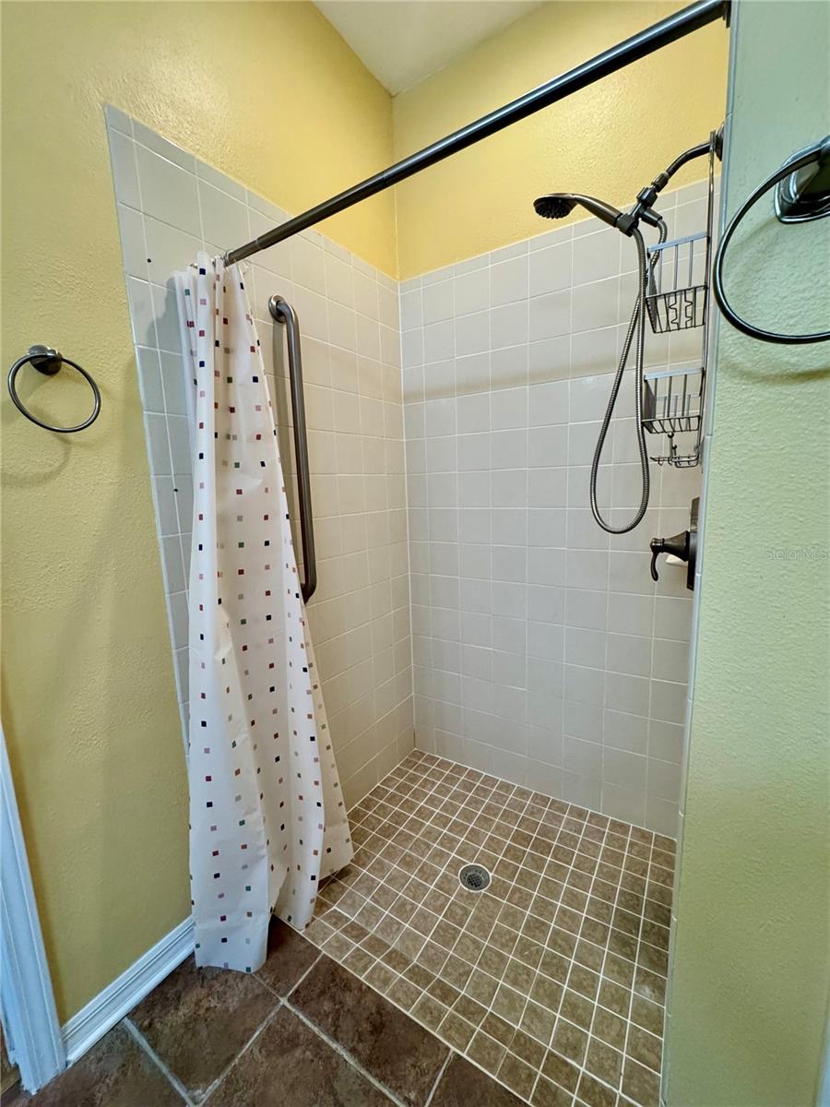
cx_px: 415
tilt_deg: -9.4
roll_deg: +2.0
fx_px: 448
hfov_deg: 85.7
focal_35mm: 14
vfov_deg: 102.1
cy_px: 554
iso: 320
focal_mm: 2.22
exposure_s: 1/120
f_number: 2.2
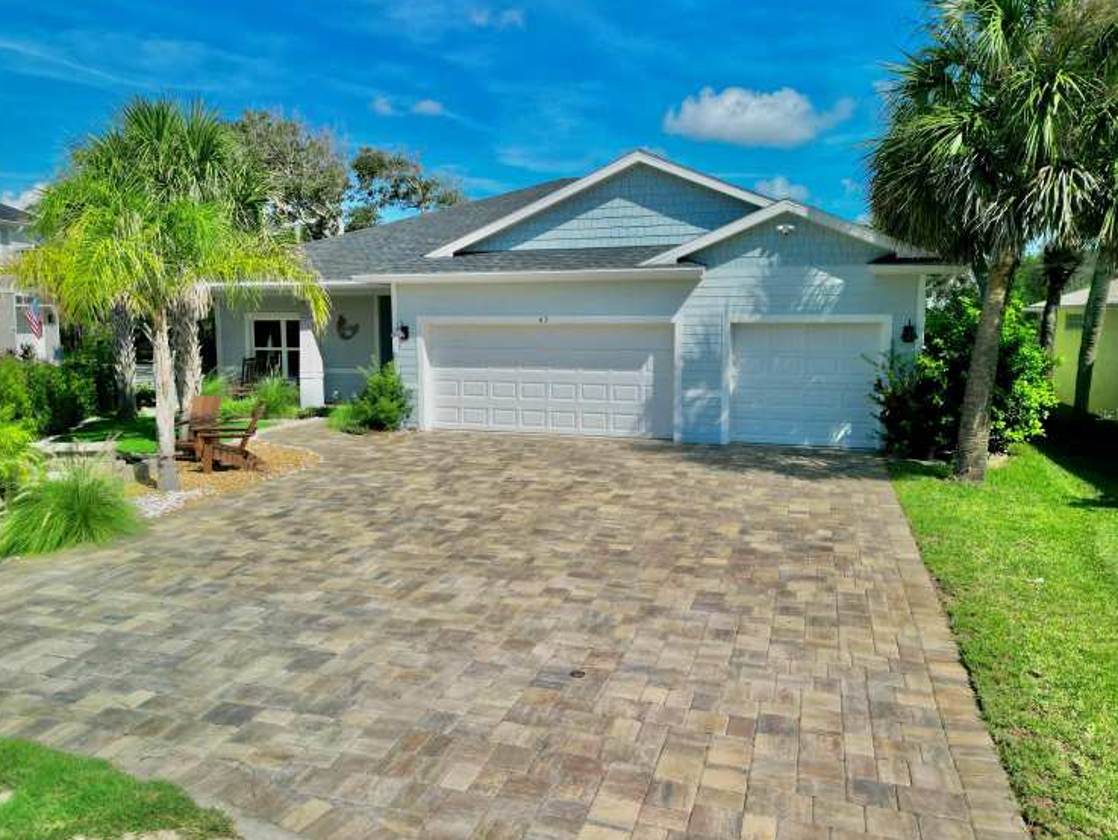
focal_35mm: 26
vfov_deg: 53.1
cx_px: 561
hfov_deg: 67.3
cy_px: 414
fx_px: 840
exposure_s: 1/1600
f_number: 1.7
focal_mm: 6.72
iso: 110
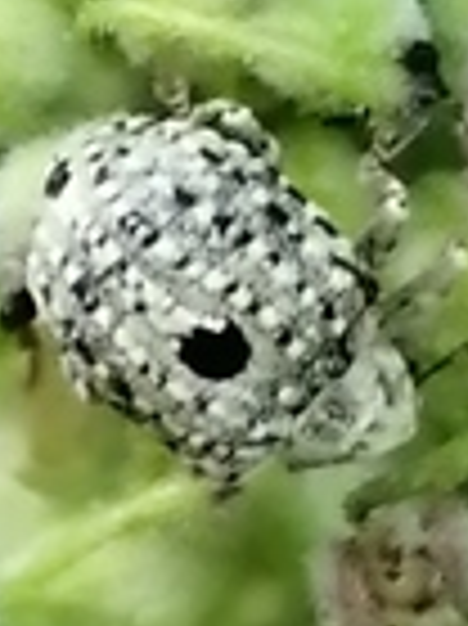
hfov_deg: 3.1
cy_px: -90
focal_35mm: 478
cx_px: 225
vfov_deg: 4.1
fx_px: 8630
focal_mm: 3.46
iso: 80
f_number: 1.8
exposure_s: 1/60
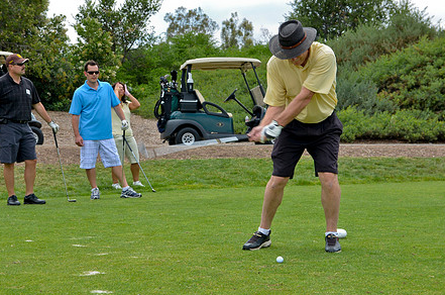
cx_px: 229
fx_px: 974
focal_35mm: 79
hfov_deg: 25.7
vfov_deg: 17.2
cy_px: 112
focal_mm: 40
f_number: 6.3
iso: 200
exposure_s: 1/500
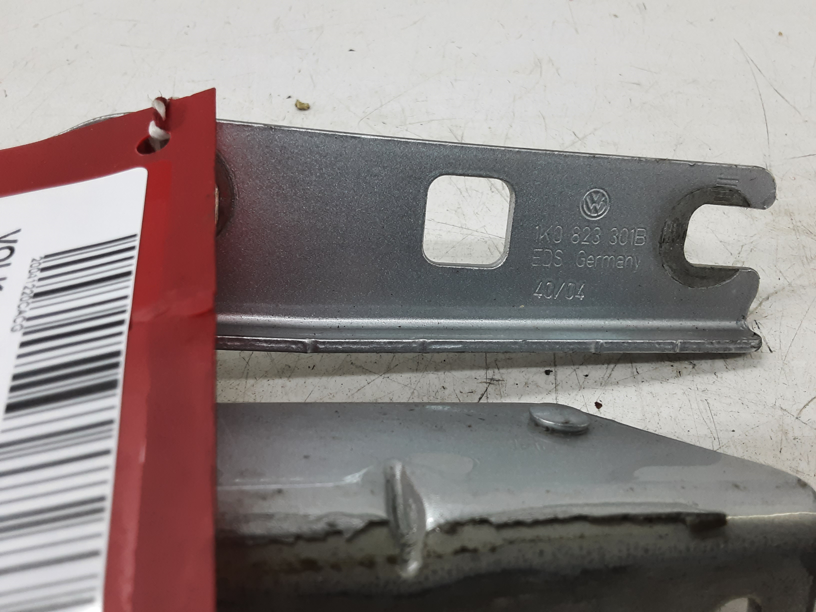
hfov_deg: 65.3
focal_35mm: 27
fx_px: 636
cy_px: 306
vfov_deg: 51.4
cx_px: 408
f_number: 1.9
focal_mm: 2.91
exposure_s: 1/50
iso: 100
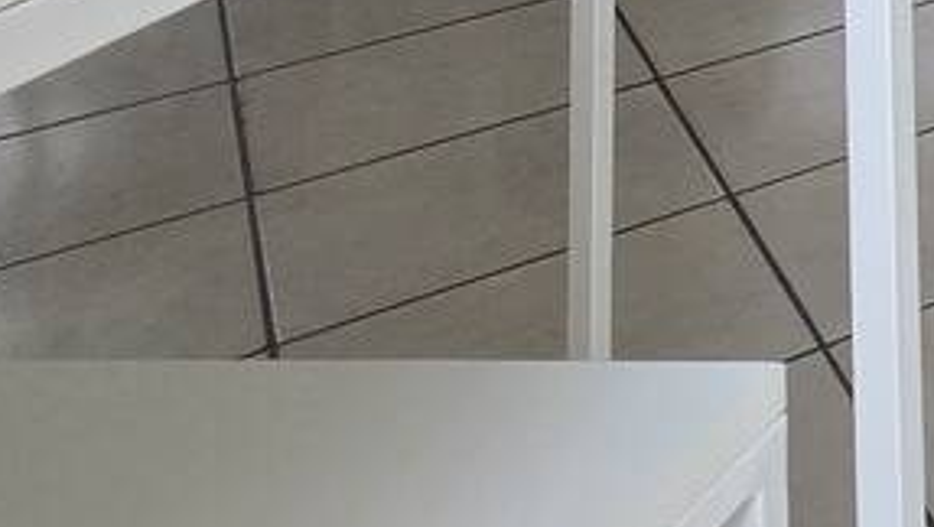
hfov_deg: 17.3
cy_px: -839
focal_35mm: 71
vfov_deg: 12.3
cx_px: 2011
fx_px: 1760
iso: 80
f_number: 2.2
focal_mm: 2.2
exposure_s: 1/60
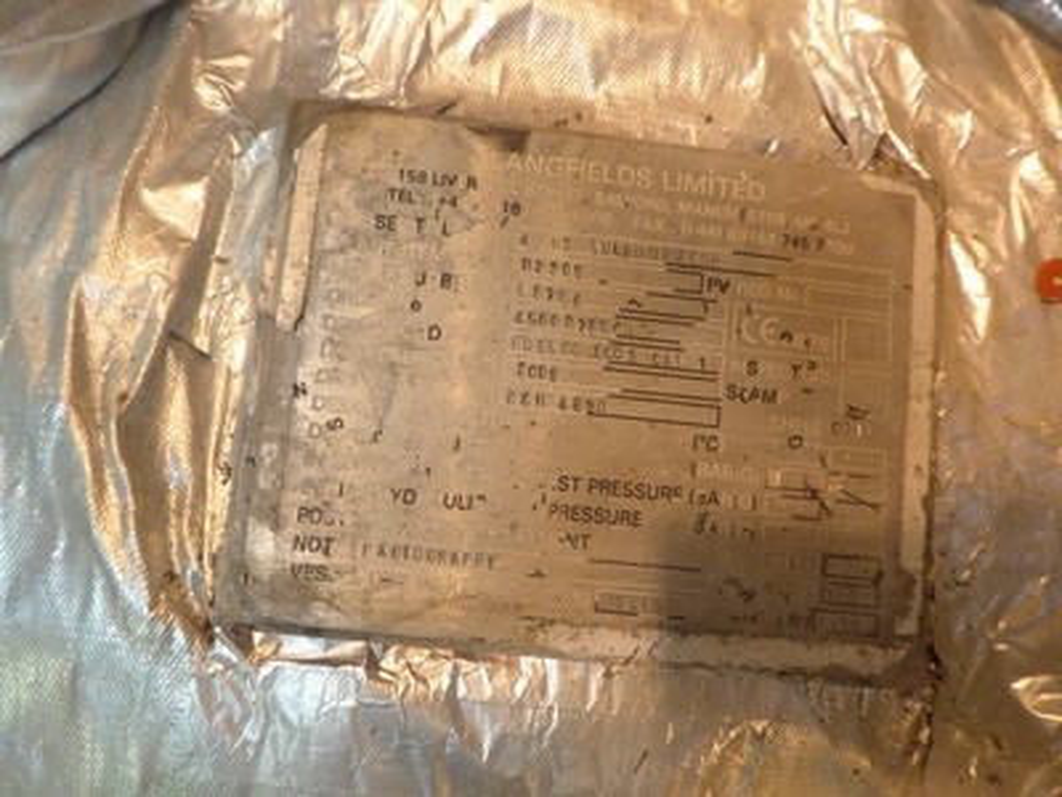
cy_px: 398
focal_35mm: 24
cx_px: 531
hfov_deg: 71.6
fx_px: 736
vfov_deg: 56.8
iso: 400
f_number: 3.5
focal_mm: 4.3
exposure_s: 1/6
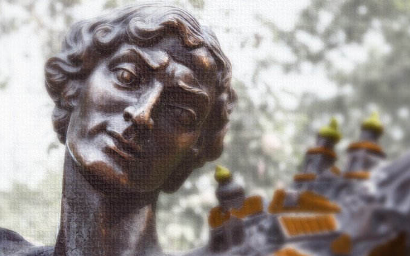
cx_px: 175
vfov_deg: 15.5
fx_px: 939
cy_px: 119
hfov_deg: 24.6
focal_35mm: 84
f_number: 4.5
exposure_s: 1/320
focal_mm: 62
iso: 250
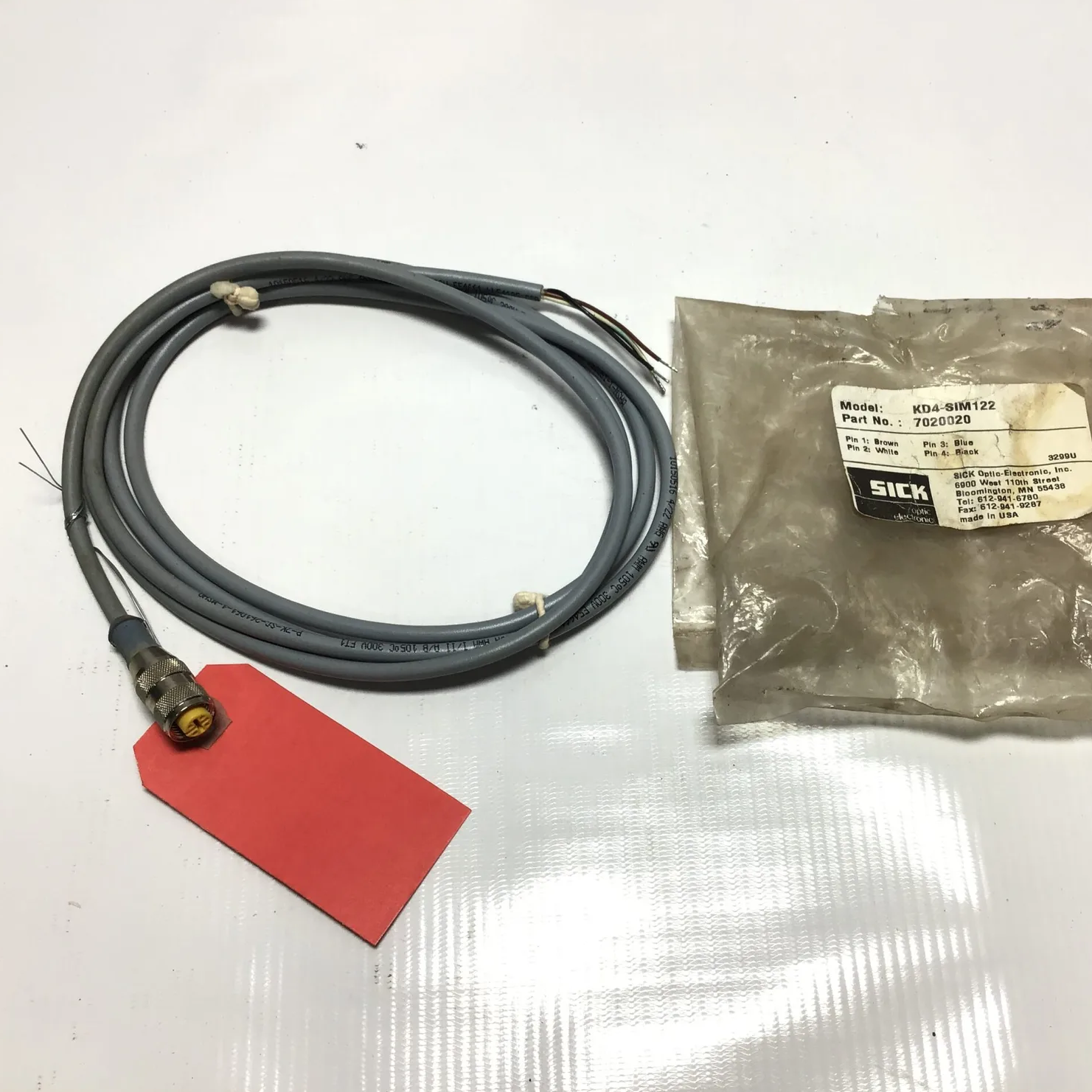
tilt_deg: -66.7
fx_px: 1321
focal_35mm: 37
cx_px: 634
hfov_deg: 44.8
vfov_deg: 44.9
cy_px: 545
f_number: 2.4
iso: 25
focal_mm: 3.3
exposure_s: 1/178
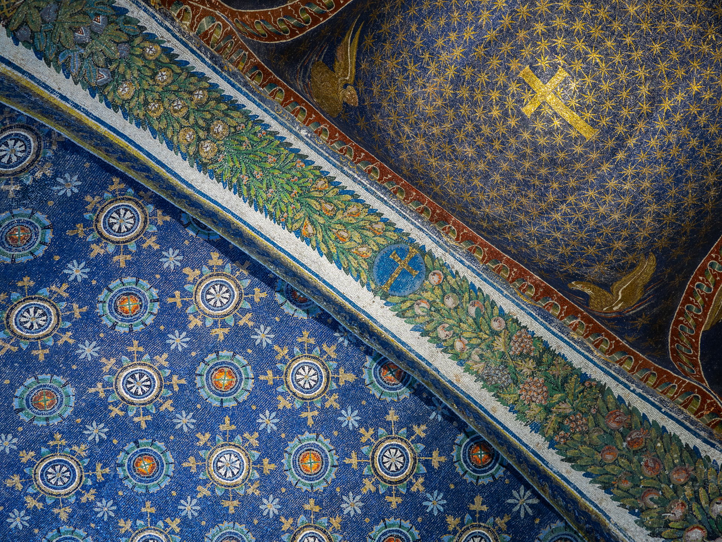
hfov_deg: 46.8
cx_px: 361
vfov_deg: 36.0
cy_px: 271
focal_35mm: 40
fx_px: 835
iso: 125
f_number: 4
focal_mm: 20
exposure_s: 2.5
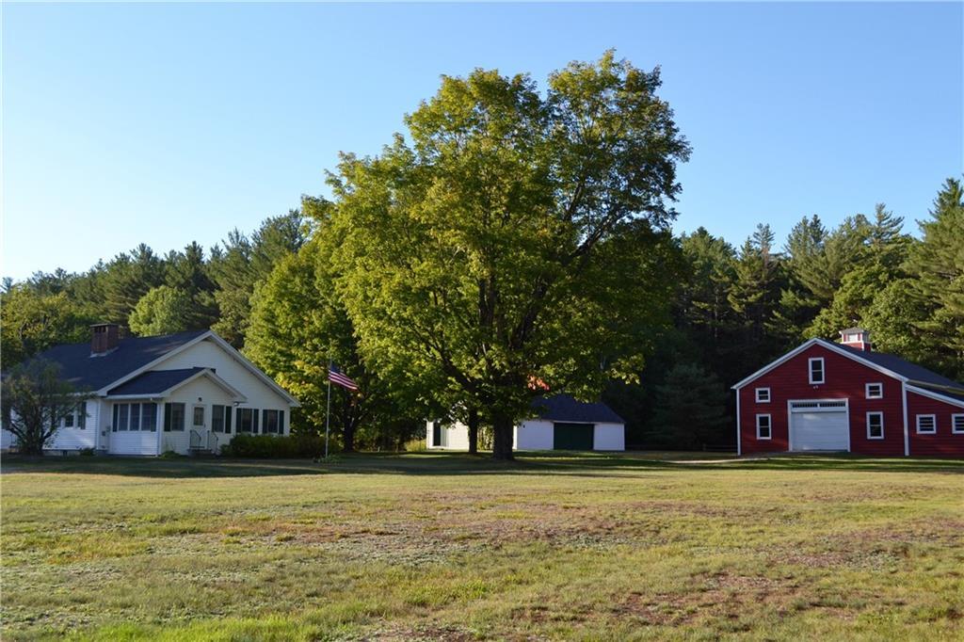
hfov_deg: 49.6
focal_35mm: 39
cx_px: 482
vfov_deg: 34.2
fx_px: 1044
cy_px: 321
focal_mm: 26
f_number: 5.6
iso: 100
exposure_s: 1/200
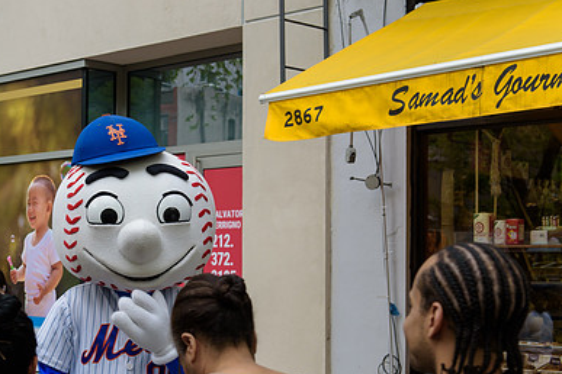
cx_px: 157
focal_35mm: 72
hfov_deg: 27.8
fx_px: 1124
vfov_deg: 18.9
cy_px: 228
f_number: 4
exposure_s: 1/250
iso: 200
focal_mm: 48
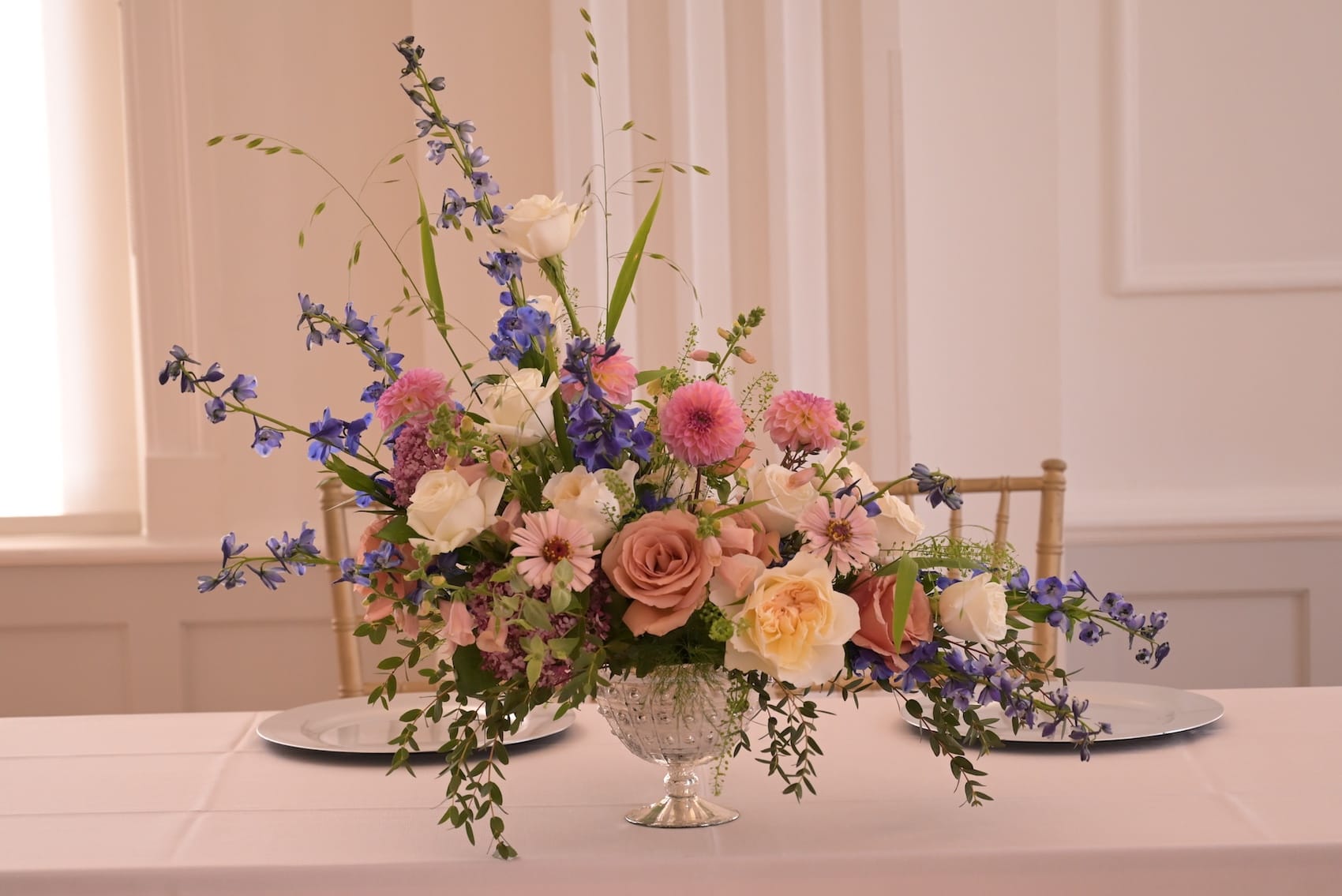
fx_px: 2610
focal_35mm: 70
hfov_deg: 28.8
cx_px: 671
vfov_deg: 19.5
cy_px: 448
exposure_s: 1/1000
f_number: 4
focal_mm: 70
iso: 2000
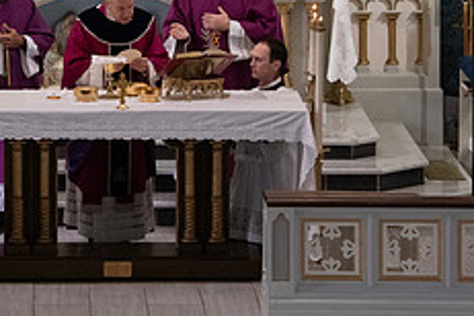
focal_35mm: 281
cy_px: -22
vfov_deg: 4.9
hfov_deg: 7.3
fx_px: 3700
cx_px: 123
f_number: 8
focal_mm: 112
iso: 4000
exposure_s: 1/100
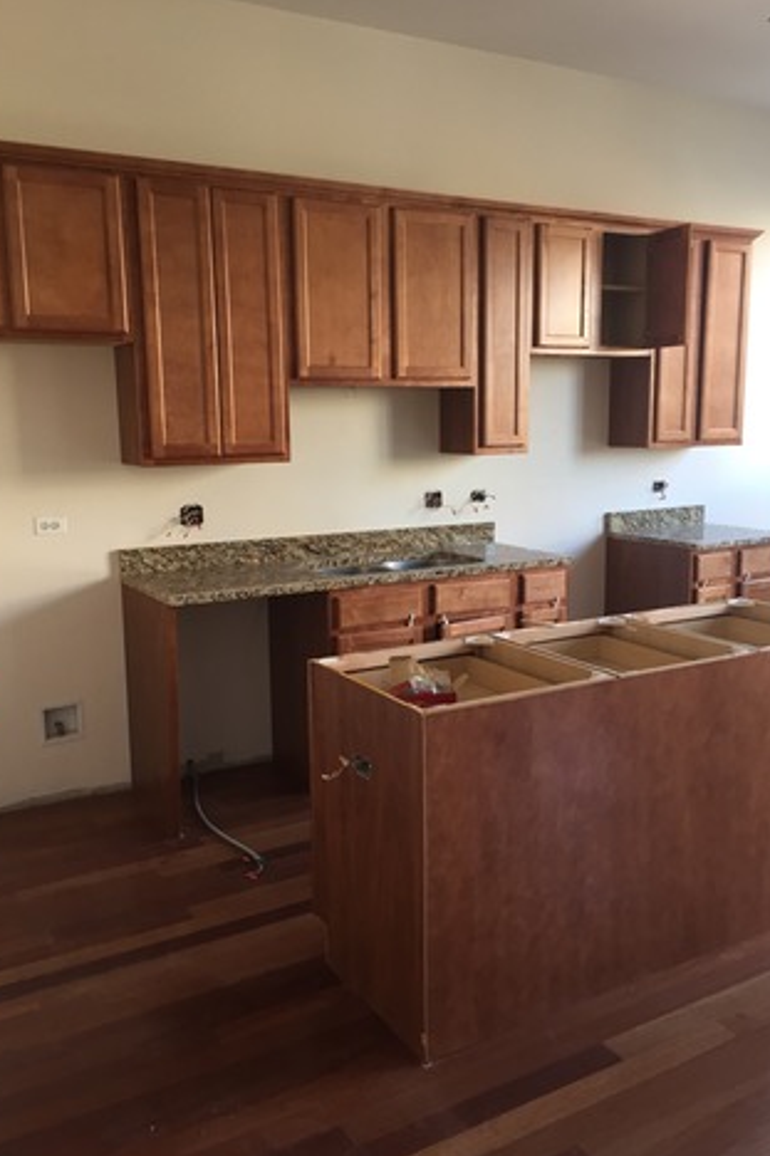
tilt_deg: -8.2
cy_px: 584
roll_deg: +0.4
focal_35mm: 31
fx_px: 995
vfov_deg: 60.3
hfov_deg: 42.3
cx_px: 409
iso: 64
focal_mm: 4.15
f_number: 2.2
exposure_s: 1/30
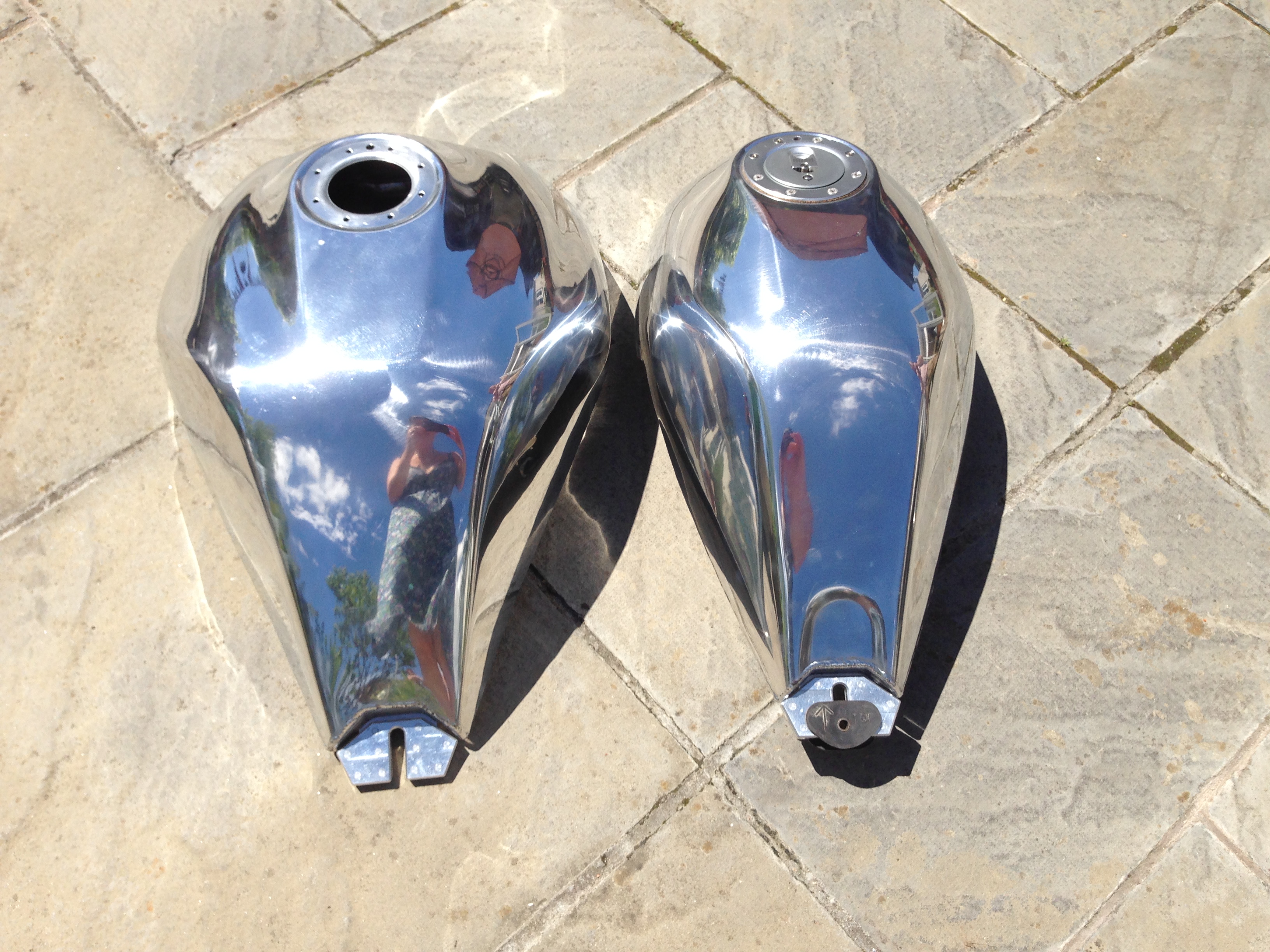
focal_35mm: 33
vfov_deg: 42.9
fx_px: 1211
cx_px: 635
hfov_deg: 55.4
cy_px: 476
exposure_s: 1/1808
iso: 50
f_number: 2.4
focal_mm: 4.12
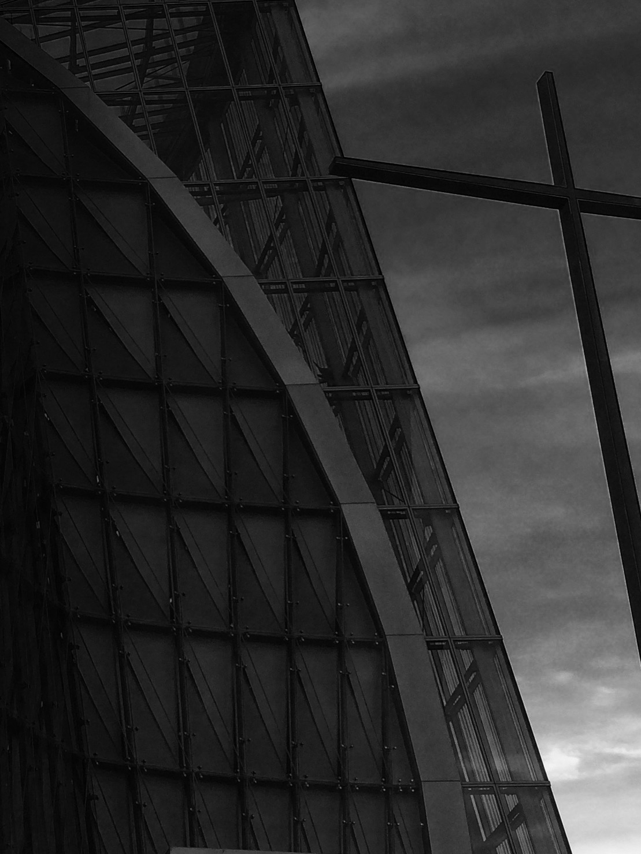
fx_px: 1580
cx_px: 120
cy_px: 286
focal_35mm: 64
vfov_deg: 30.1
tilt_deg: +32.0
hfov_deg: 22.6
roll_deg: +1.4
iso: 32
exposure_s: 1/820
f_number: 2.2
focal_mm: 4.15
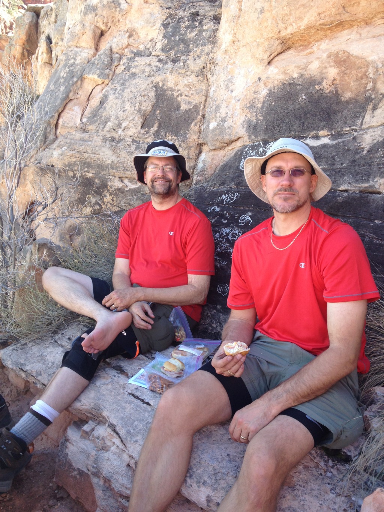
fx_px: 518
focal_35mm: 35
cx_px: 192
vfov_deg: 52.6
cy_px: 256
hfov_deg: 40.7
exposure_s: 1/173
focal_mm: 4.28
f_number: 2.4
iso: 50
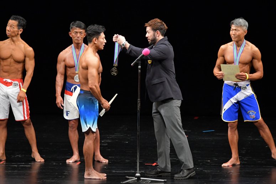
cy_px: 92
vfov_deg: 5.1
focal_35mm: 270
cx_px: 138
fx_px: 2069
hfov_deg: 7.6
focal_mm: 180
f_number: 5.6
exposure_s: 1/400
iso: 3200
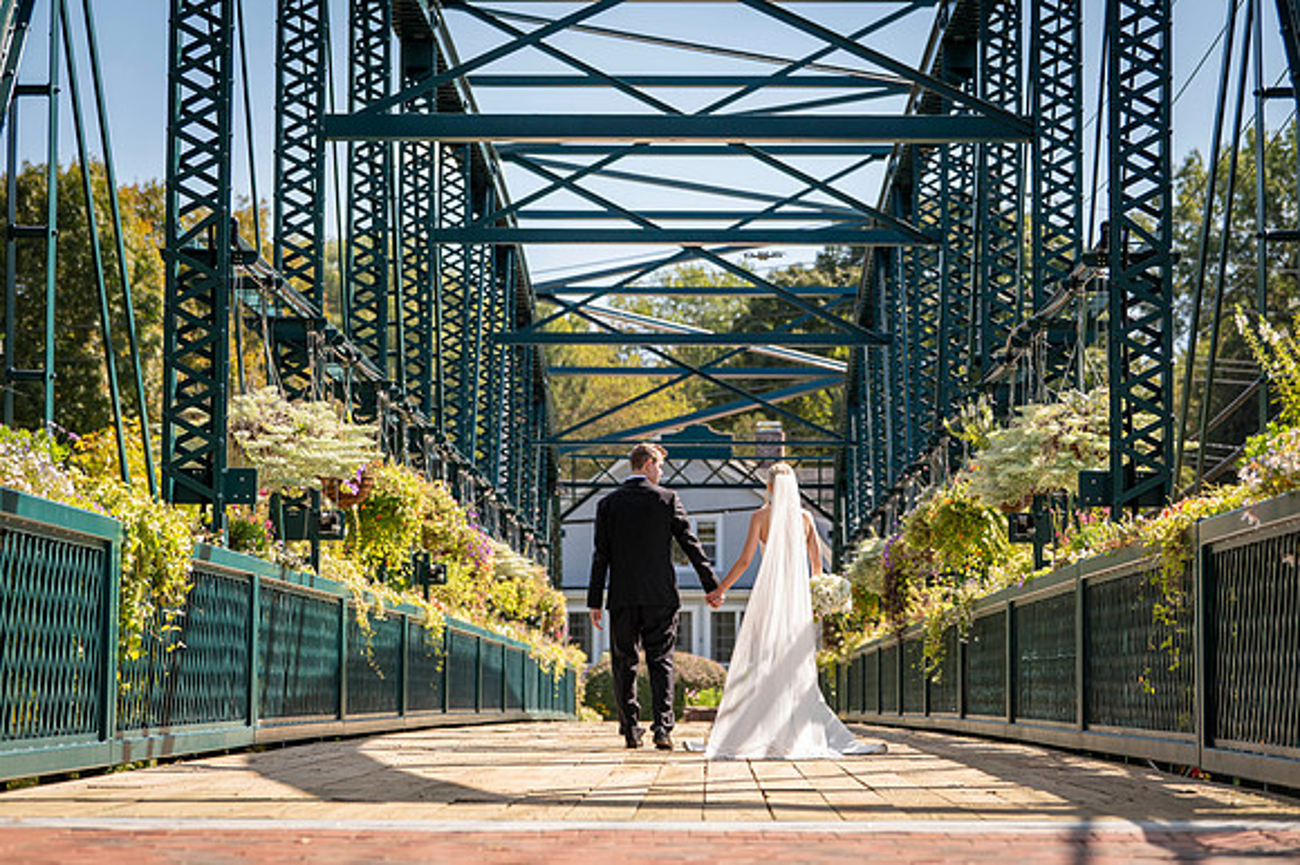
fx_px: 3370
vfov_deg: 14.6
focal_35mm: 93
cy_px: 432
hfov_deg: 21.8
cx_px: 650
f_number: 4
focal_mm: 92
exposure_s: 1/2500
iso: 400
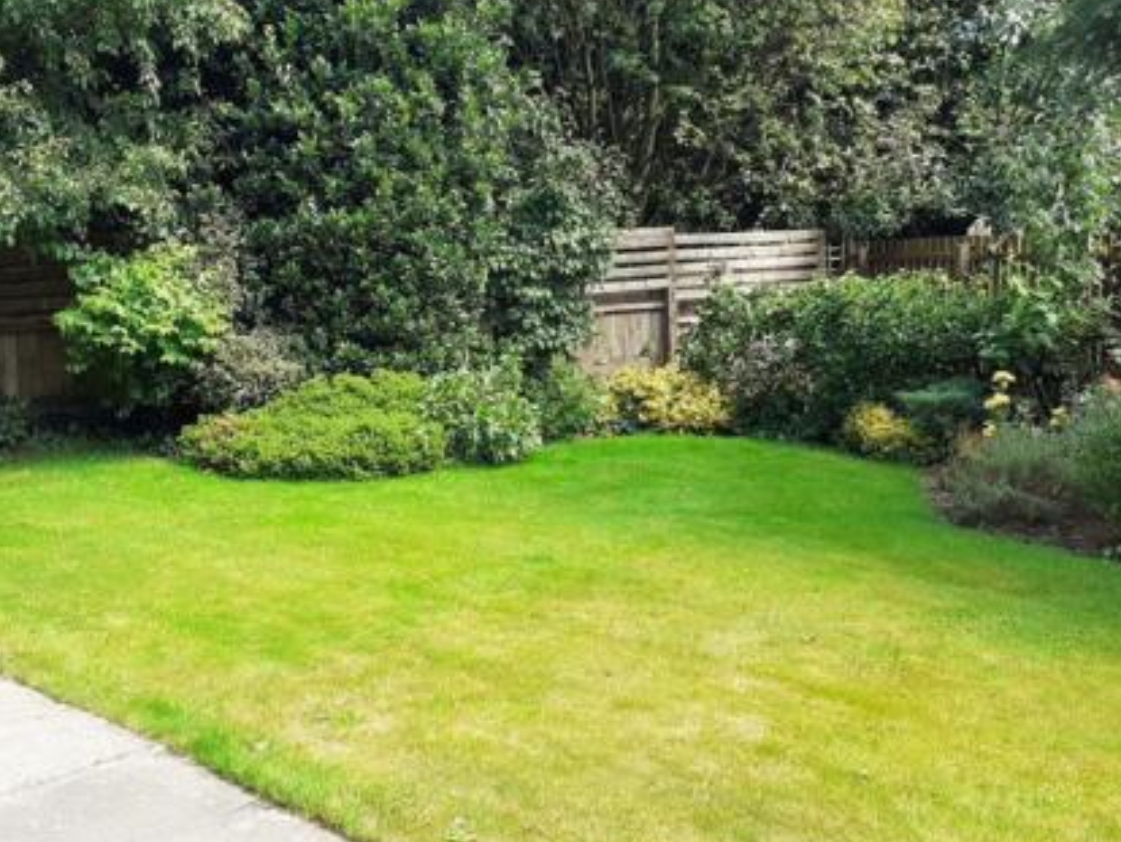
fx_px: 1231
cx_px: 399
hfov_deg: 48.3
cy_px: 380
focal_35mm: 38
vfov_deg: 37.7
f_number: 1.9
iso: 40
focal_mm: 3.6
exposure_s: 1/254
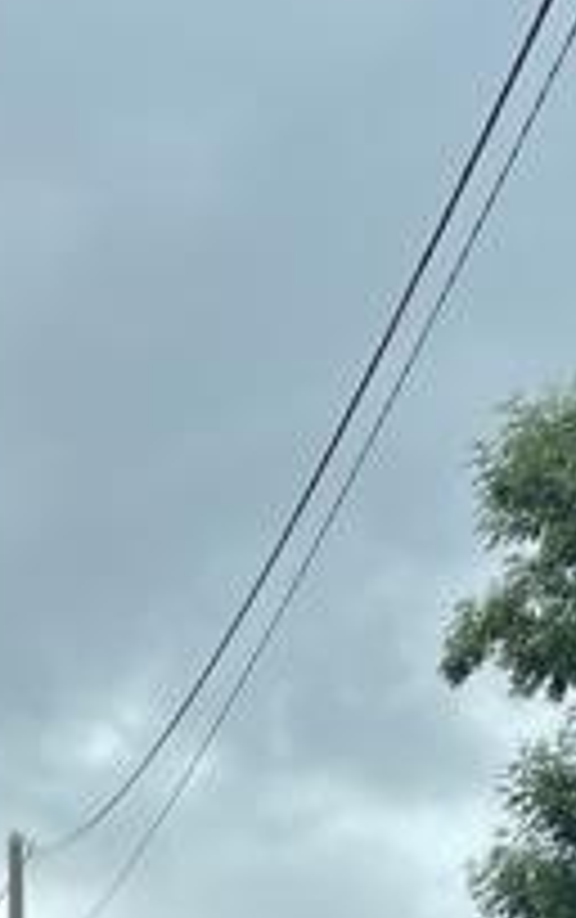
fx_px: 2705
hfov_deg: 11.9
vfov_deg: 18.2
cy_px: 1134
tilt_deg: +11.4
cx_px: -140
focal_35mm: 108
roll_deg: +0.2
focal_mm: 4.2
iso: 32
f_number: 1.6
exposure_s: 1/1319
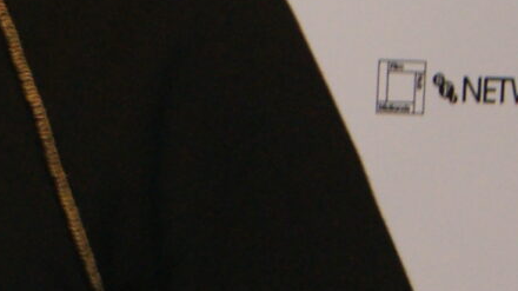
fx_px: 4394
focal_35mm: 320
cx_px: -502
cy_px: -143
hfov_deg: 6.6
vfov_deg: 3.8
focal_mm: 35
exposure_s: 1/60
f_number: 5.6
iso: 800
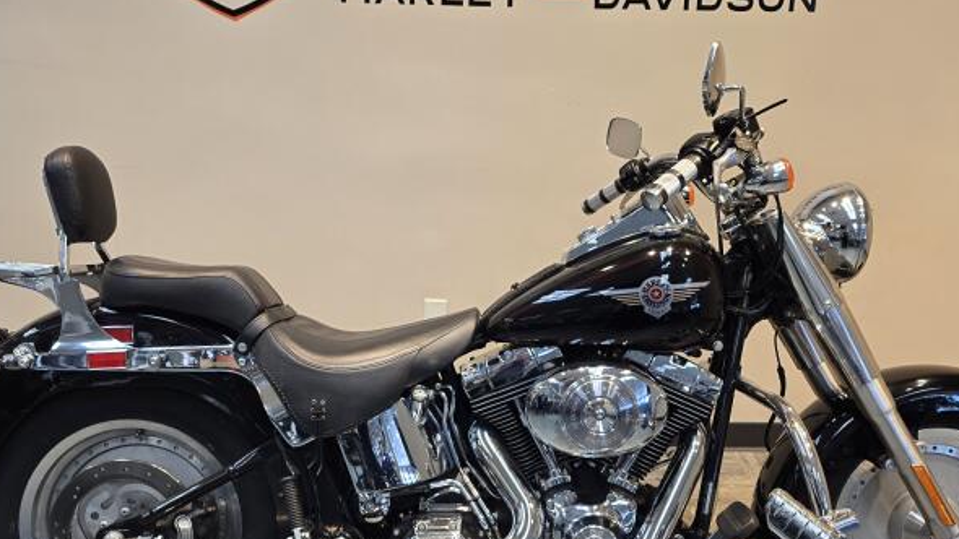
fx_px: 865
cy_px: 297
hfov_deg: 58.0
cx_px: 502
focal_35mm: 34
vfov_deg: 34.6
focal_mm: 6.3
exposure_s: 1/120
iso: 125
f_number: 1.7
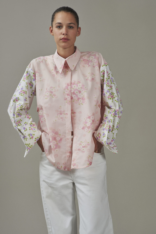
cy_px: 117
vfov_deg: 19.4
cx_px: 78
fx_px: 682
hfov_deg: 13.1
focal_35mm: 105
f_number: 11
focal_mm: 105
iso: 200
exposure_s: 1/160
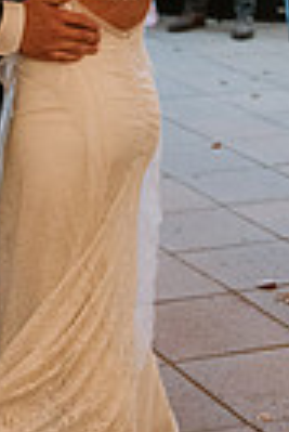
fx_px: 1621
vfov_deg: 14.7
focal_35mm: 135
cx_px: -5
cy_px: -94
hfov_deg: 10.1
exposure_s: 1/200
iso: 2500
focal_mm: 40
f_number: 2.8
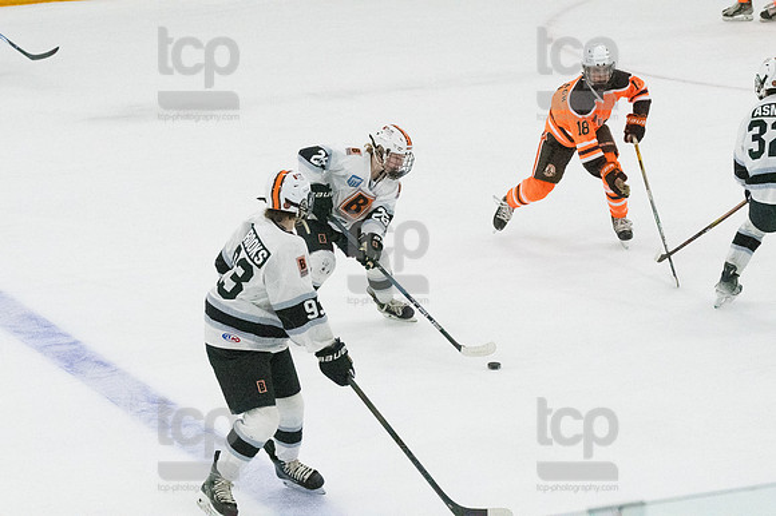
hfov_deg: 12.5
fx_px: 3555
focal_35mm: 165
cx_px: 388
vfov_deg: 8.3
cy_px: 258
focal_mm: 110
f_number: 5
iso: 8000
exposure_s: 1/1600
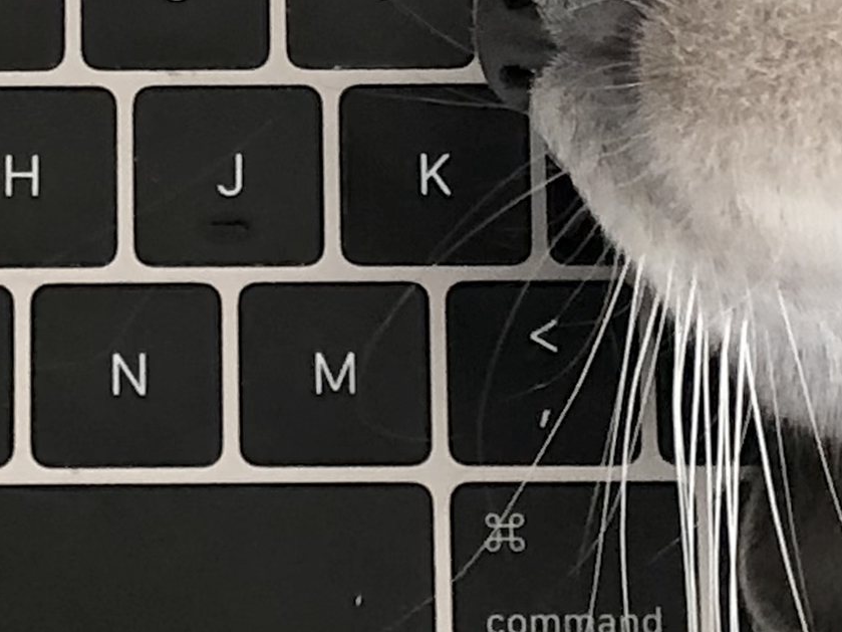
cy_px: -653
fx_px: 3040
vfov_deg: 10.8
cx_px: 159
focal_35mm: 125
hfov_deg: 15.7
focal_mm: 4.25
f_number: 1.8
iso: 32
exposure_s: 1/251
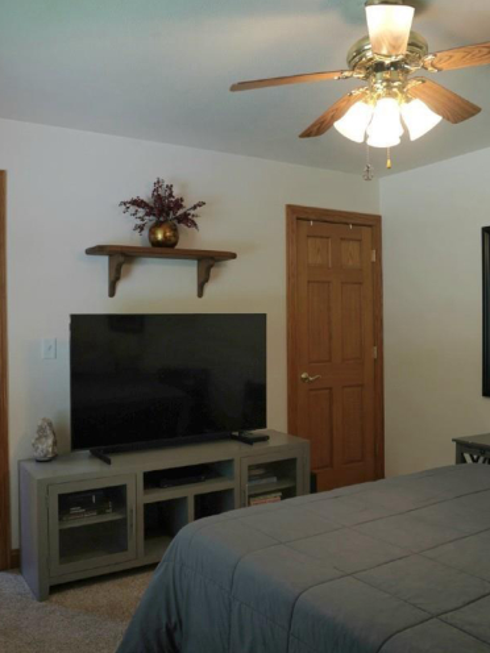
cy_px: 326
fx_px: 547
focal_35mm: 29
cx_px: 195
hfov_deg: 47.9
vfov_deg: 61.7
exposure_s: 1/8
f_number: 8
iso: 160
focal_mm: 20
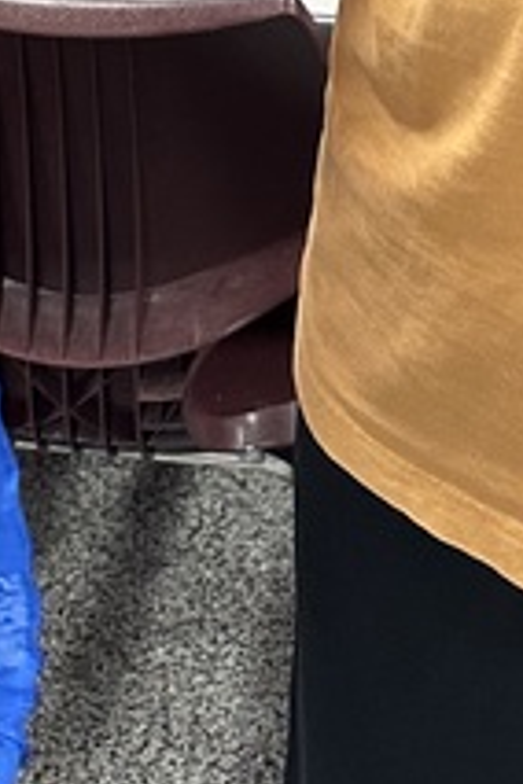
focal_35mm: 120
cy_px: -670
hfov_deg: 11.4
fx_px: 2615
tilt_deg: -9.3
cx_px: 55
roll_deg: +1.0
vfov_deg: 14.7
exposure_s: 1/60
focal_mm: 6.86
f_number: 1.78
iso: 250
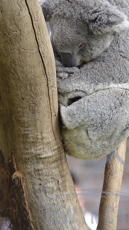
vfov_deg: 4.3
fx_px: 3061
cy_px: 89
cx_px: 89
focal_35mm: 503
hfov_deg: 2.4
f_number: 6.3
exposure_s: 1/160
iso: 800
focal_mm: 250
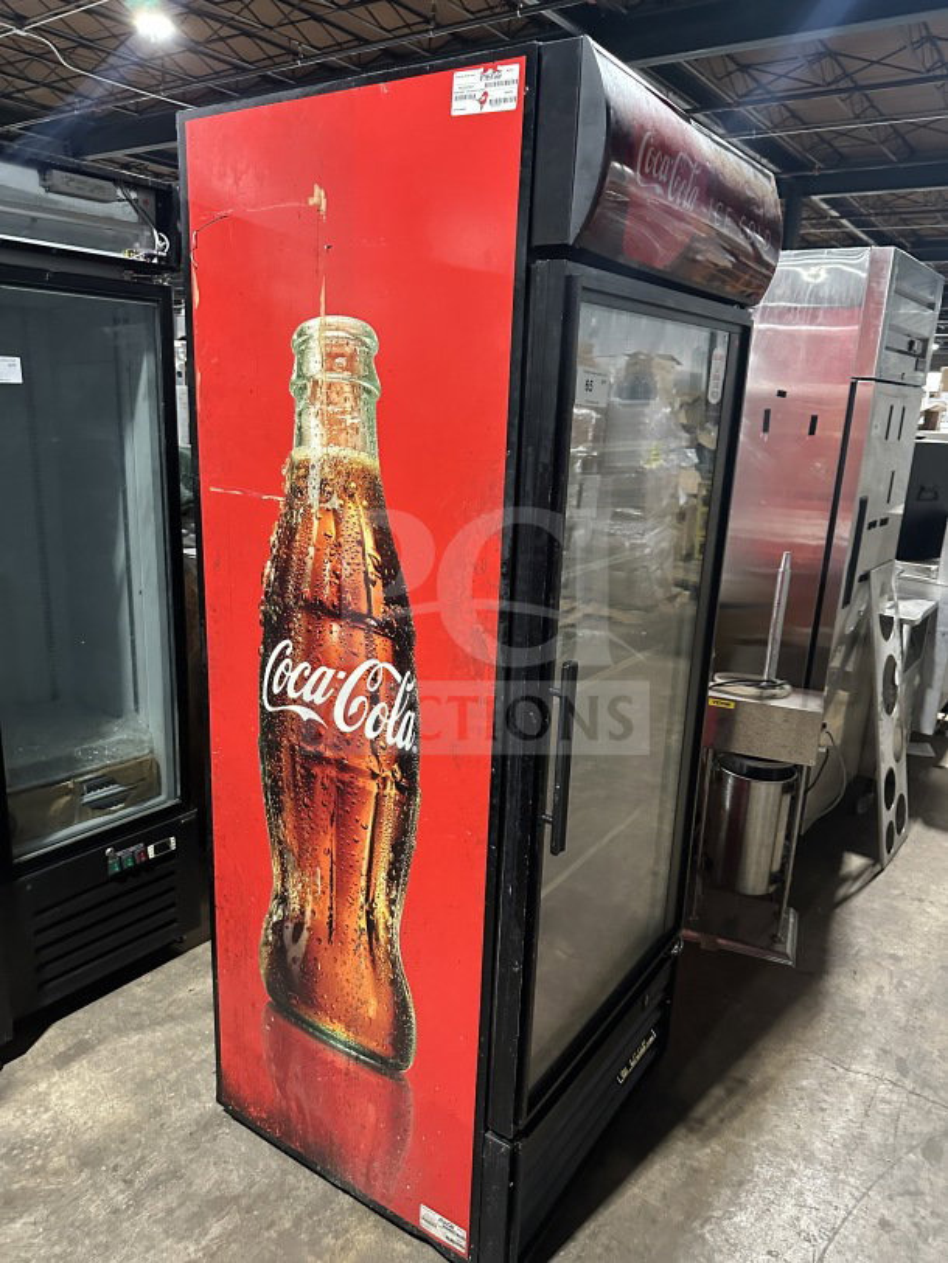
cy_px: 632
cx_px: 474
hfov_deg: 56.8
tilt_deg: -13.0
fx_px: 876
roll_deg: -2.9
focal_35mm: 24
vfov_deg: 71.6
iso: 800
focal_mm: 6.86
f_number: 1.78
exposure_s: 1/60
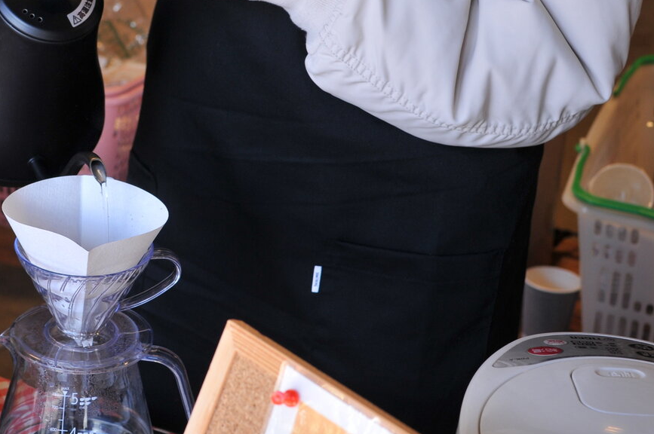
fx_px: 1759
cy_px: 125
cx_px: 166
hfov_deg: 20.9
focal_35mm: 97
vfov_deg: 14.0
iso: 200
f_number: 4
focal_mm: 35
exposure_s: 1/80
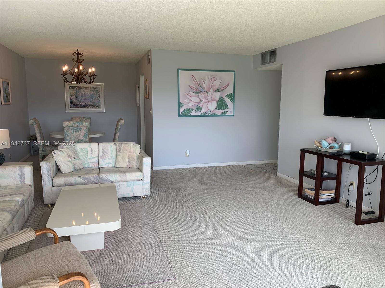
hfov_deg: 67.3
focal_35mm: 26
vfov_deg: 53.1
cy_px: 144
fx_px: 289
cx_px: 192
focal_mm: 4.25
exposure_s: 1/122
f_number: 1.8
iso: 32
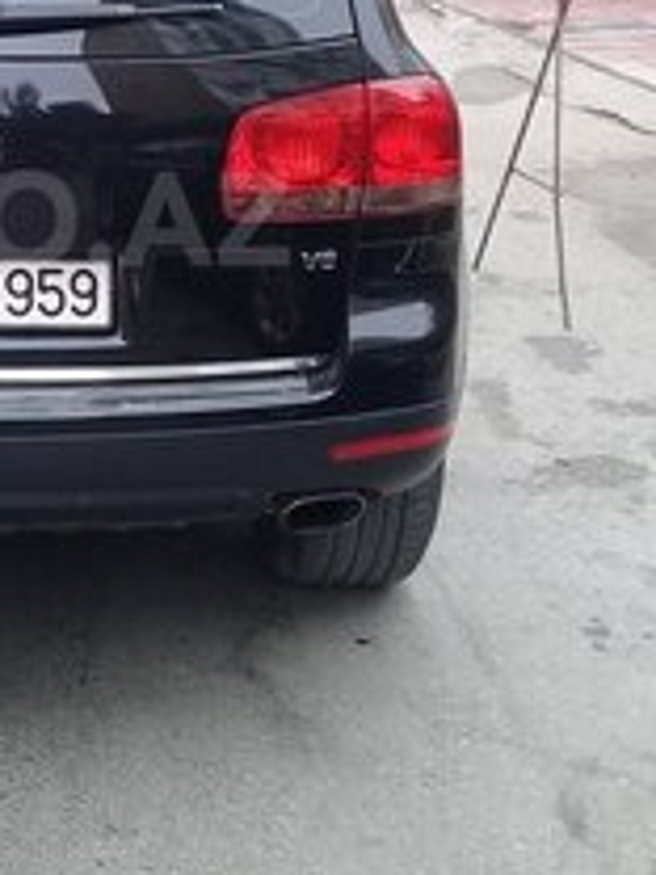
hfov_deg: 19.2
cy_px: 219
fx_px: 1870
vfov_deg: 26.0
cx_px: -34
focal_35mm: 74
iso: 50
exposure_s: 1/122
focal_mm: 3.3
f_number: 2.2
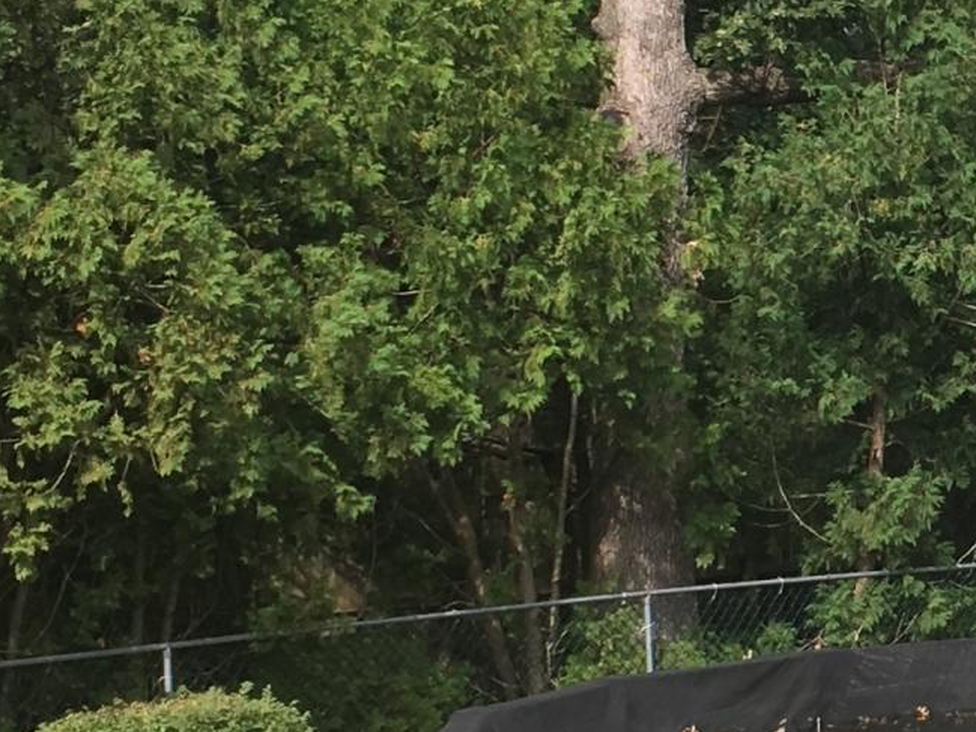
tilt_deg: -0.8
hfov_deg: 14.0
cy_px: 431
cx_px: 1337
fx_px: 3779
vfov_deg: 11.1
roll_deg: +1.9
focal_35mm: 134
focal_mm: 4.15
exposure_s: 1/557
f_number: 2.2
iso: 25
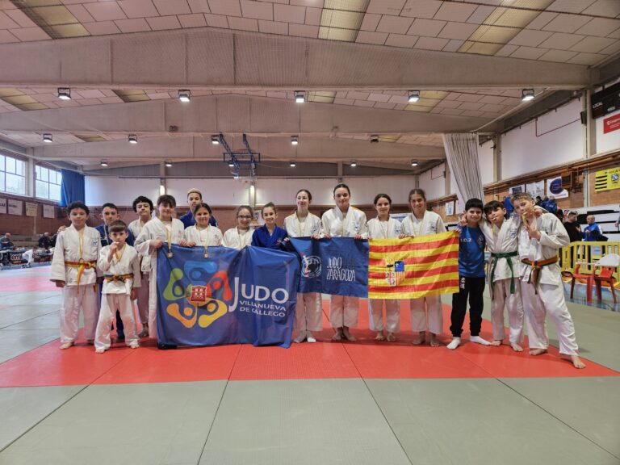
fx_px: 412
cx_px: 310
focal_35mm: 23
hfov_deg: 73.9
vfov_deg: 58.9
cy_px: 232
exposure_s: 1/100
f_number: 1.8
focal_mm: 5.4
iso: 80
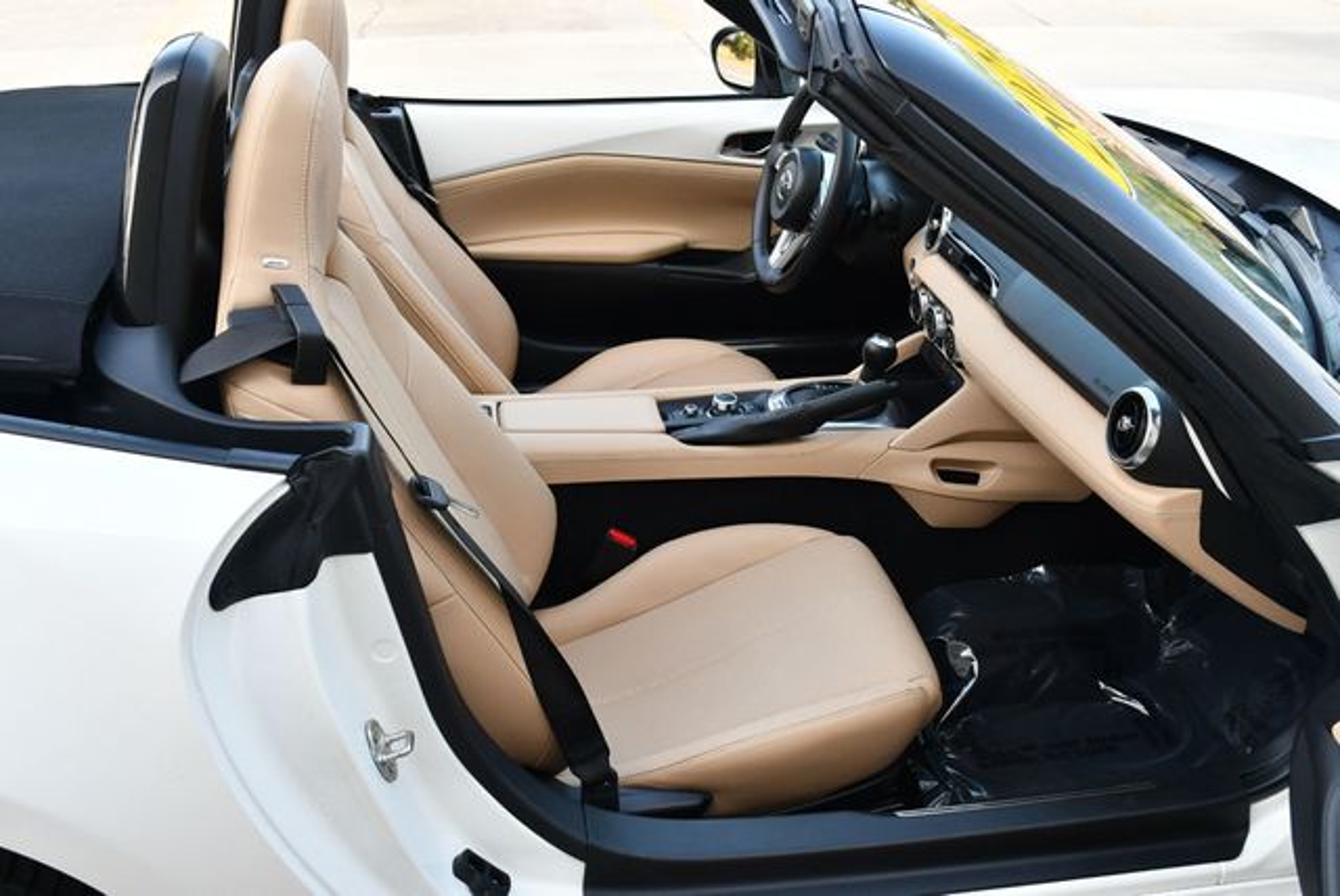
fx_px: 1341
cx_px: 670
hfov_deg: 53.1
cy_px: 448
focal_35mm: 36
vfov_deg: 36.9
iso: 400
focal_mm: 18
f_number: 4.5
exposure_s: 1/250
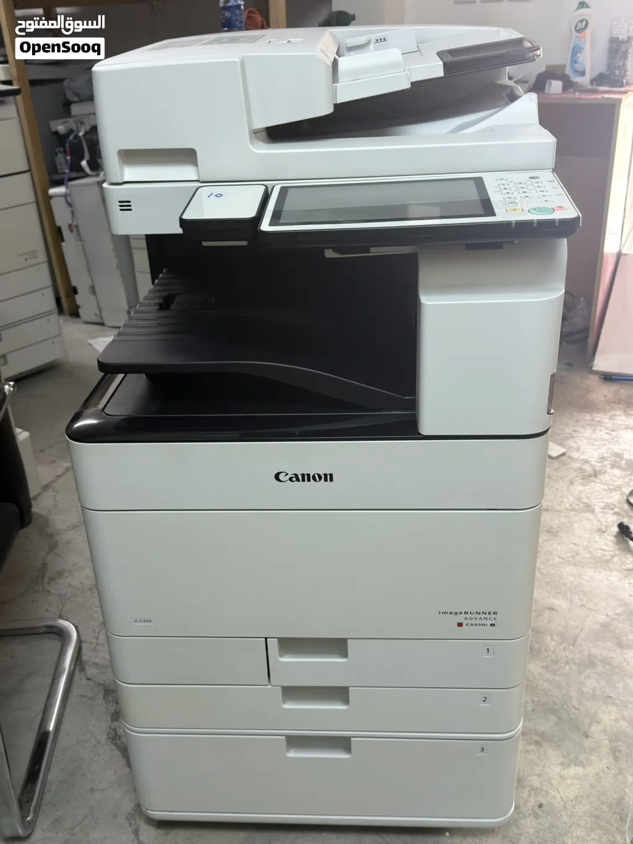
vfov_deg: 52.6
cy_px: 422
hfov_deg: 40.7
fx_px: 853
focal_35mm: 35
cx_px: 316
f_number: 1.78
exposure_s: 1/50
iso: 250
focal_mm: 6.76
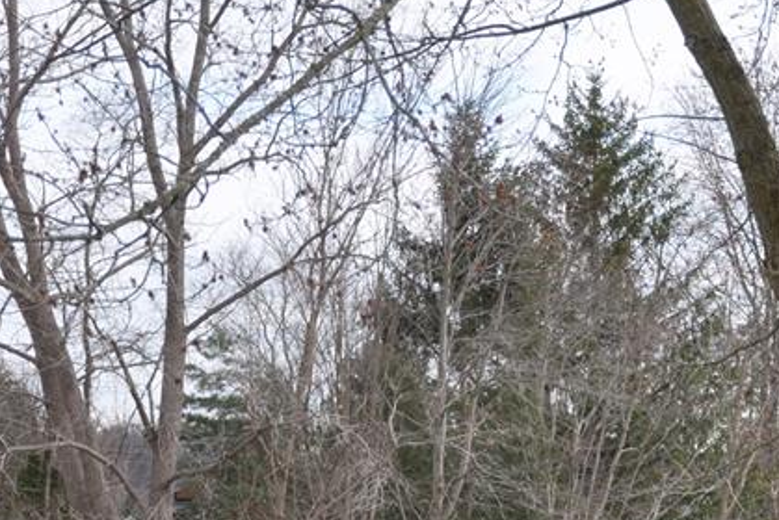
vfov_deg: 9.8
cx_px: 653
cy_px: 516
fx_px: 3010
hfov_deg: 14.6
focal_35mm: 139
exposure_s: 1/1000
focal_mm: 38
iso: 200
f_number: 4.5
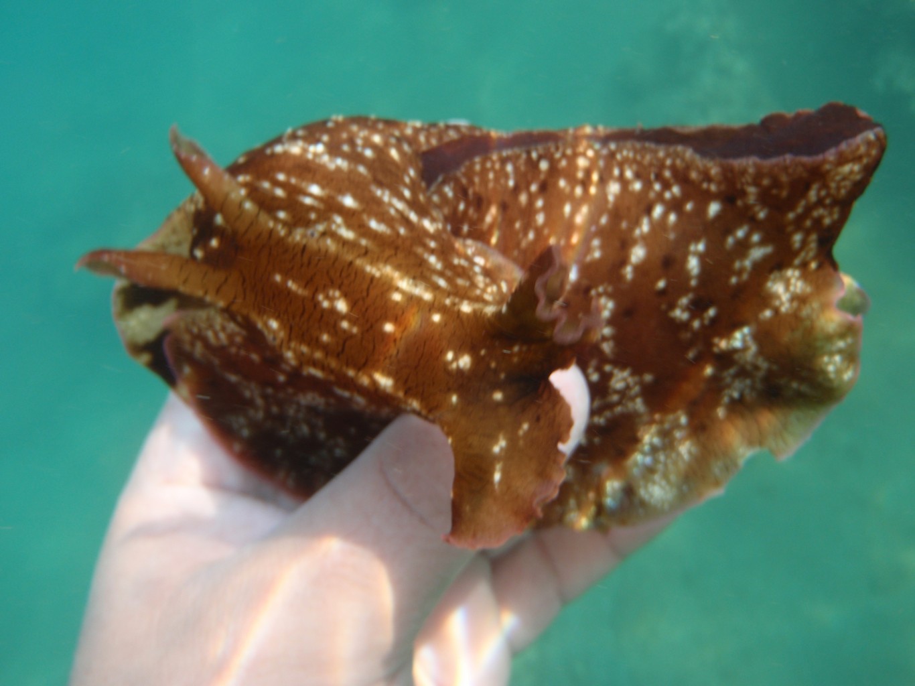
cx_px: 458
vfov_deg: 49.7
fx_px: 740
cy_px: 343
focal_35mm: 28
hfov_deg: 63.5
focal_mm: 5
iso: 64
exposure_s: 1/80
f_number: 4
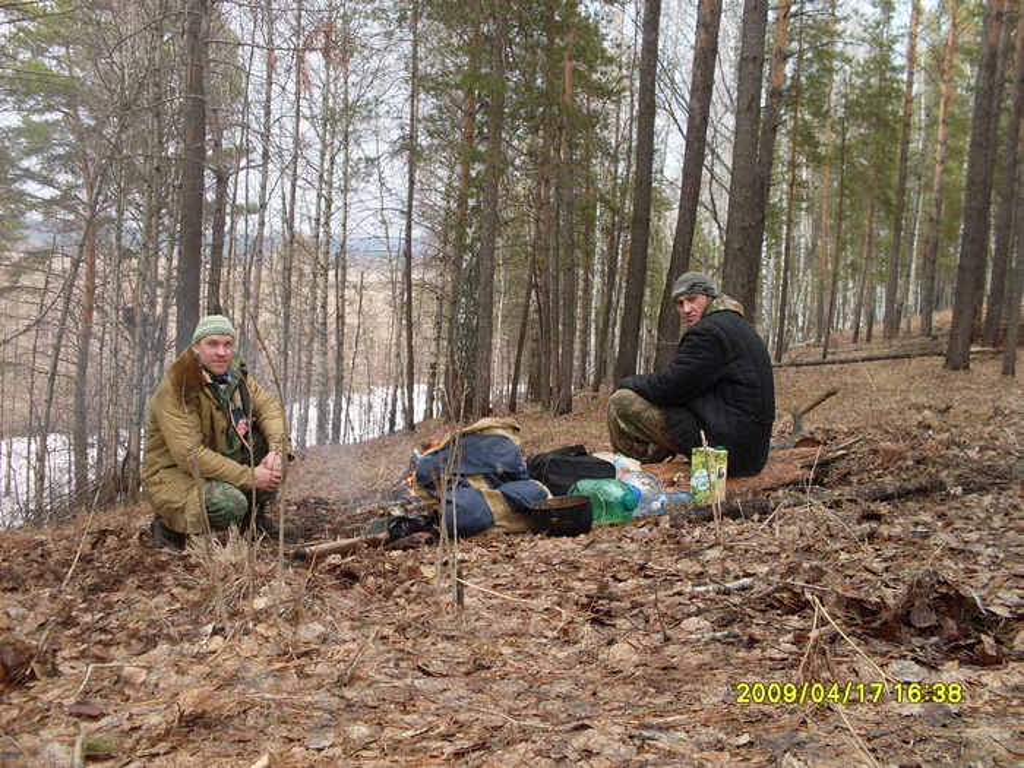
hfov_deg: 49.0
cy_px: 384
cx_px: 512
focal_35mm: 38
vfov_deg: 37.7
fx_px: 1124
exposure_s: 1/180
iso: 80
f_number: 2.8
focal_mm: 6.3
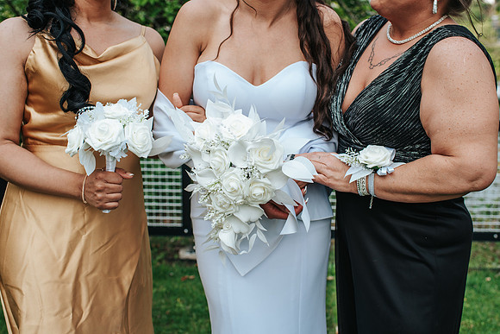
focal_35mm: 43
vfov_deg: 31.0
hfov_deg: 45.2
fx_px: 601
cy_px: 163
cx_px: 250
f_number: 3.5
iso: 100
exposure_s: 1/500
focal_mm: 35
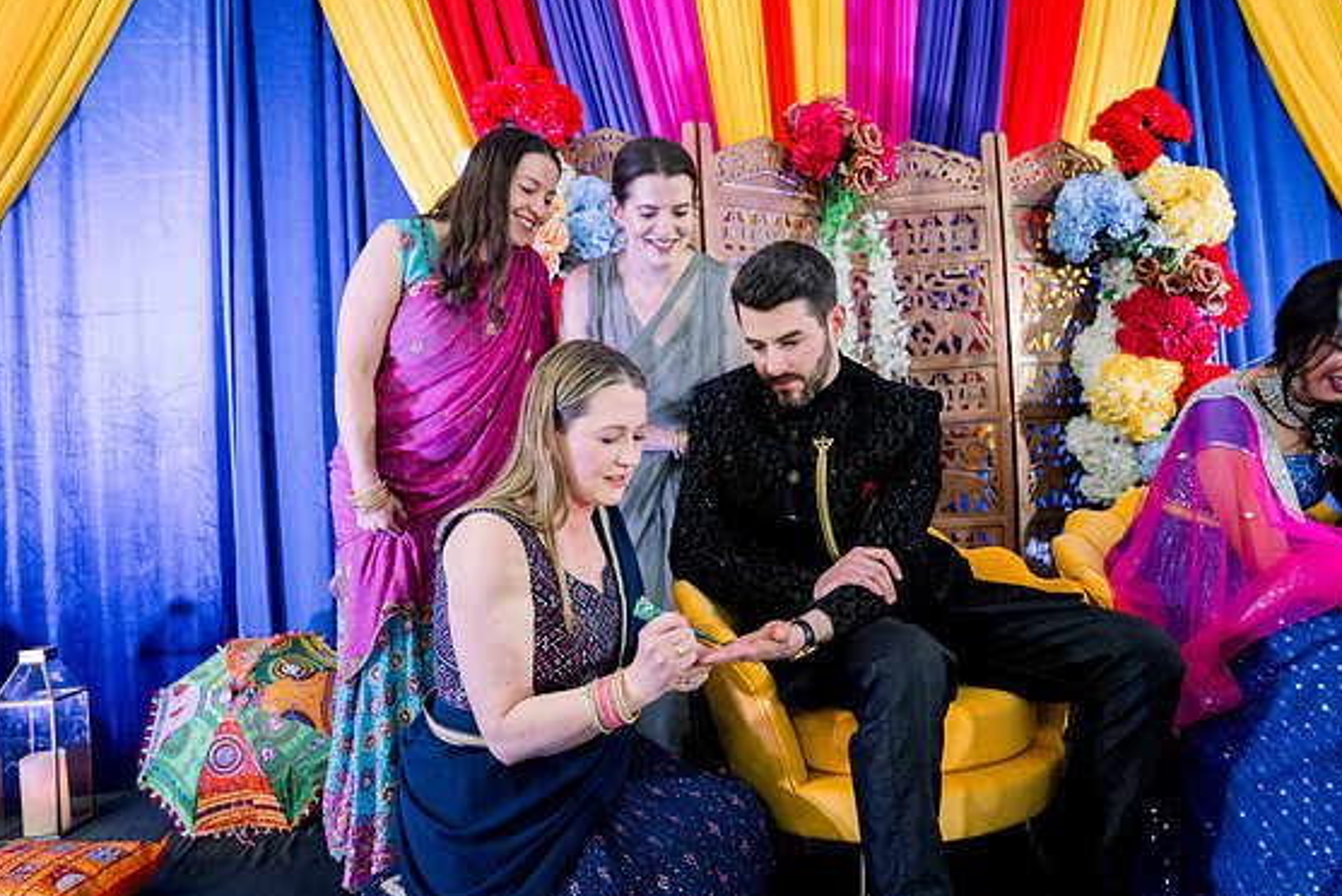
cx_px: 684
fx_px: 932
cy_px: 454
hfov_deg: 71.5
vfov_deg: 51.3
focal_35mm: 25
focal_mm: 24
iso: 1250
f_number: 2.8
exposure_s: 1/125
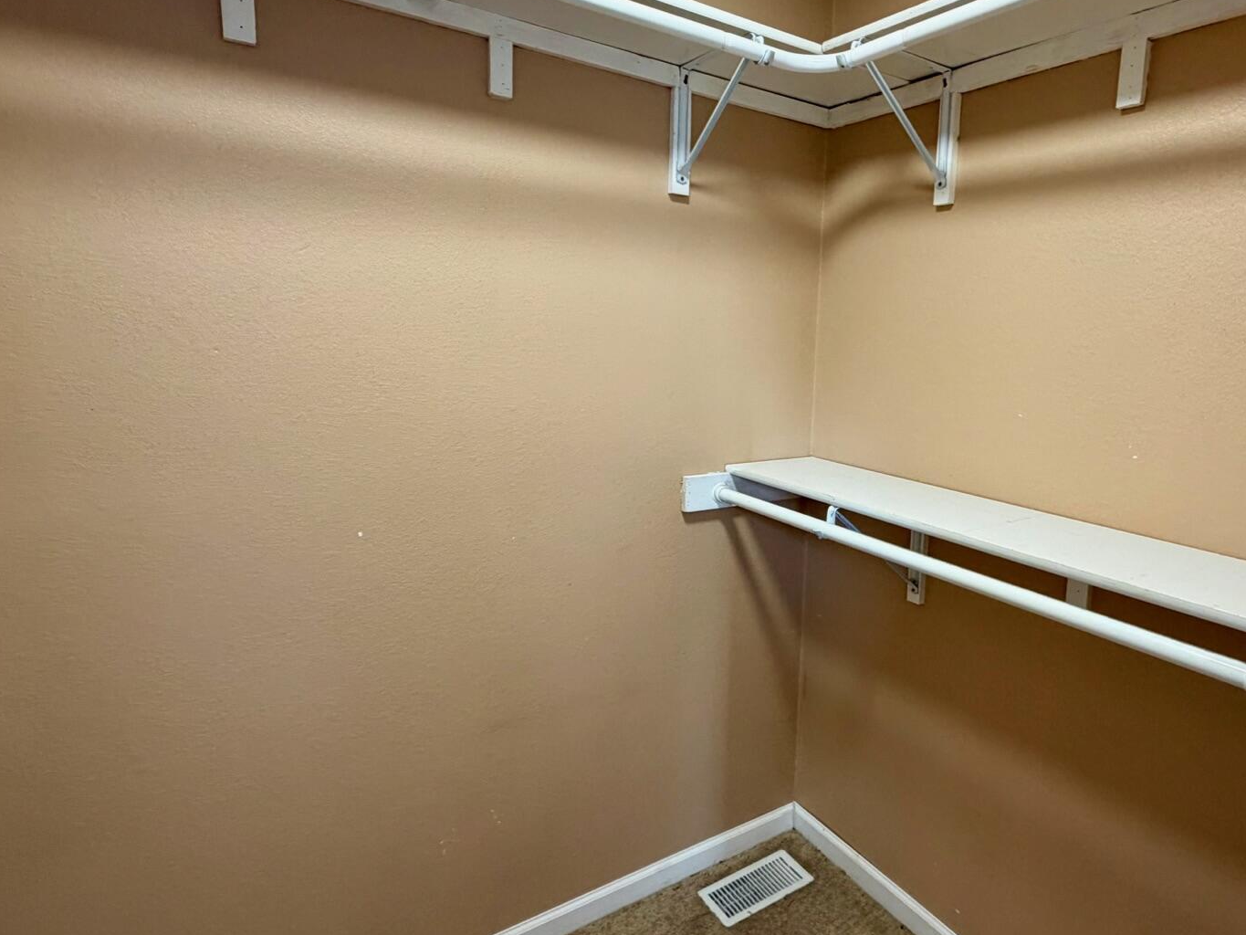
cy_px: 441
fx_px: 756
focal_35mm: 21
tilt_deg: -6.6
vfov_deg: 63.4
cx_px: 765
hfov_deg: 77.8
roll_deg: -2.0
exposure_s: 1/120
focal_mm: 2.22
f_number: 2.2
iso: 320
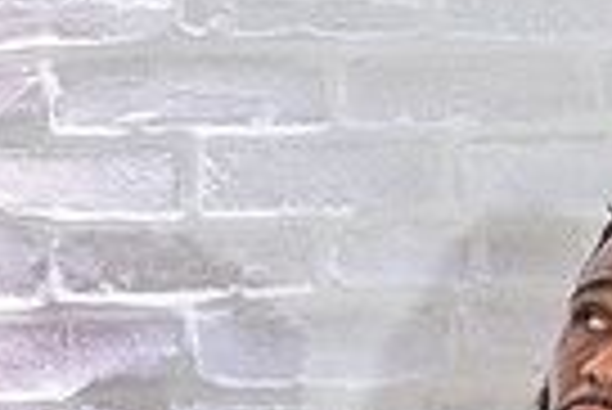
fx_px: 14993
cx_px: 999
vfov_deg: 1.6
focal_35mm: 881
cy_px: 728
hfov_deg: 2.3
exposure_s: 1/320
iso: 1600
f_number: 2.8
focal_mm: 200
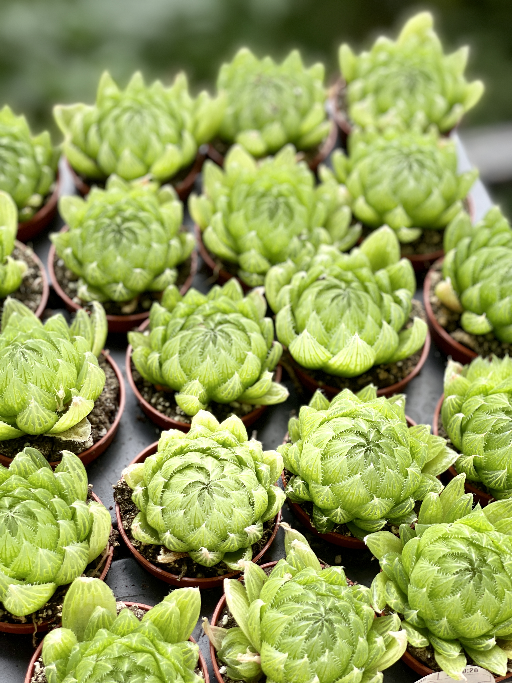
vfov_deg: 30.3
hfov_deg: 22.9
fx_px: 1262
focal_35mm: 64
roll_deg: +2.3
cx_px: 256
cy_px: 342
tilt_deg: -39.5
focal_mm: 7.5
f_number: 2.2
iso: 40
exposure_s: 1/121
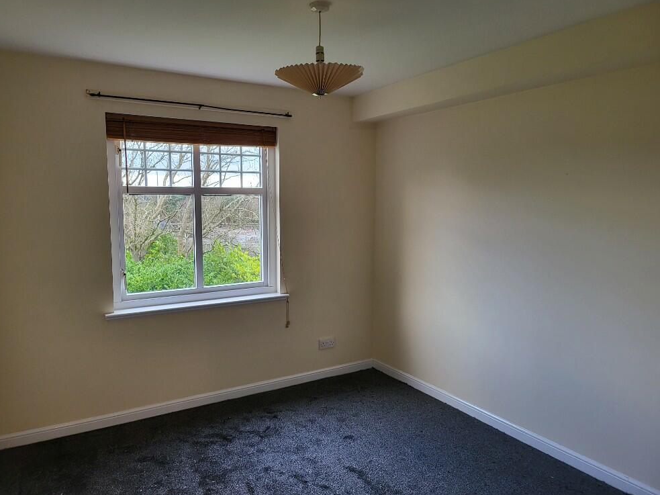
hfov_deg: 69.4
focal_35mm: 25
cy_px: 251
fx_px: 477
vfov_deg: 54.9
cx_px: 317
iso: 200
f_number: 1.8
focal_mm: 5
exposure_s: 1/100
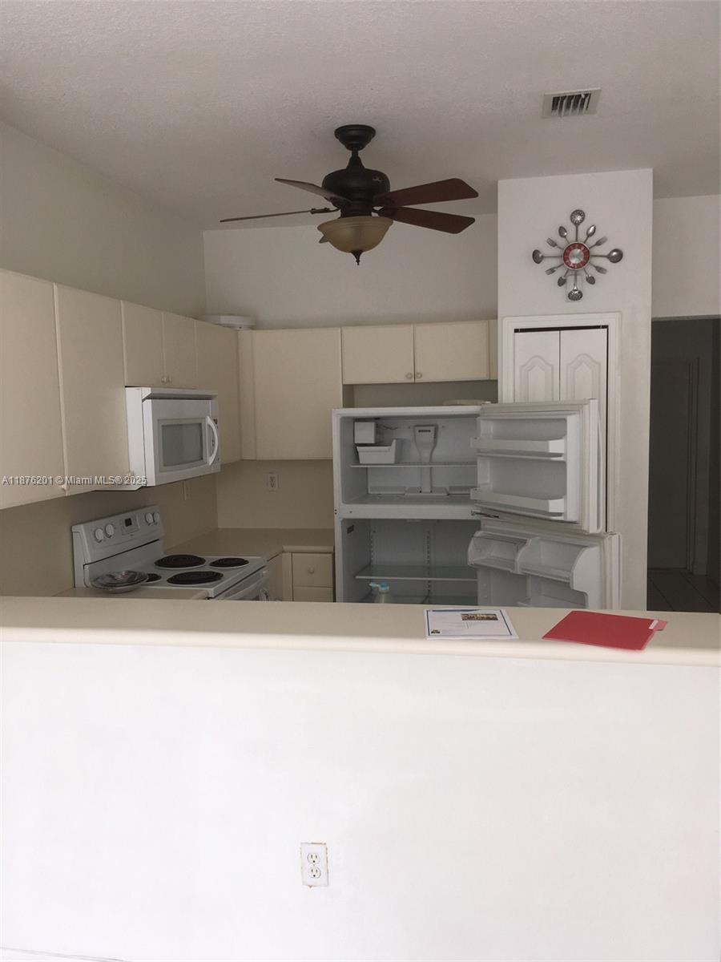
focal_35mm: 29
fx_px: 805
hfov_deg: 48.2
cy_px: 481
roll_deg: +0.6
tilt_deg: -6.1
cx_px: 360
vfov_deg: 61.7
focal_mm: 4.15
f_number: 2.2
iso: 25
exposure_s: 1/74
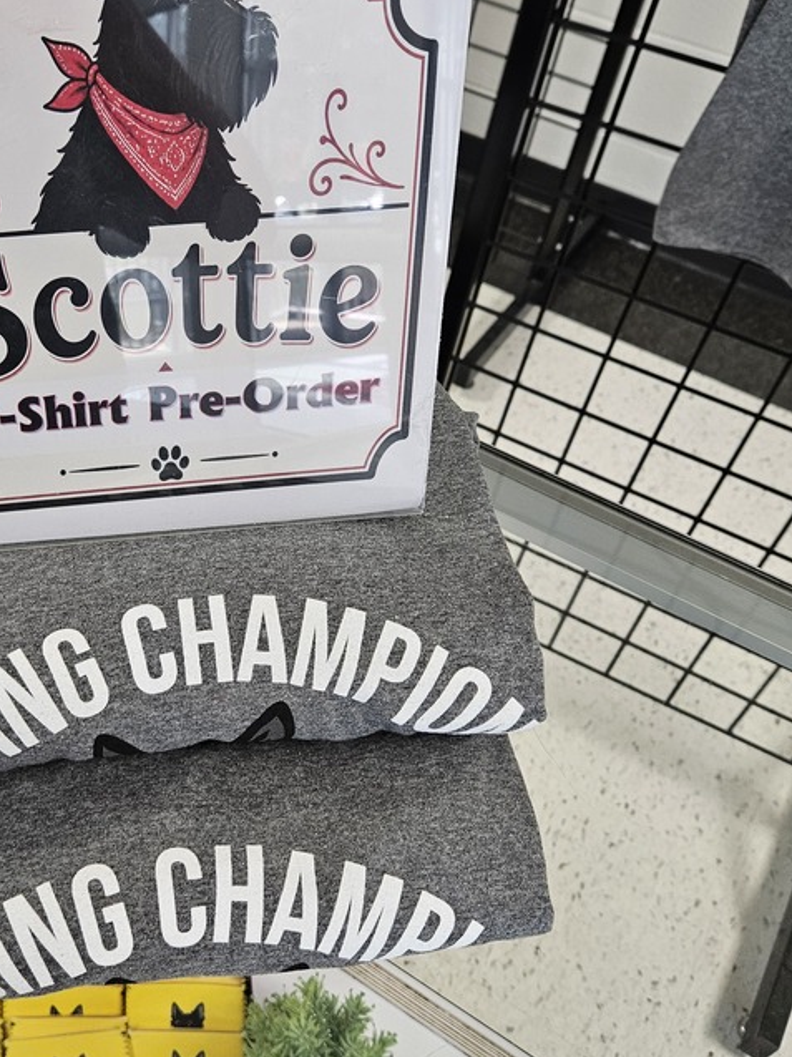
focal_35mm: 37
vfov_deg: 50.2
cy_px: 526
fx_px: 1130
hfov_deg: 37.8
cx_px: 213
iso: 200
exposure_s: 1/120
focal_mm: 5.4
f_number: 1.8
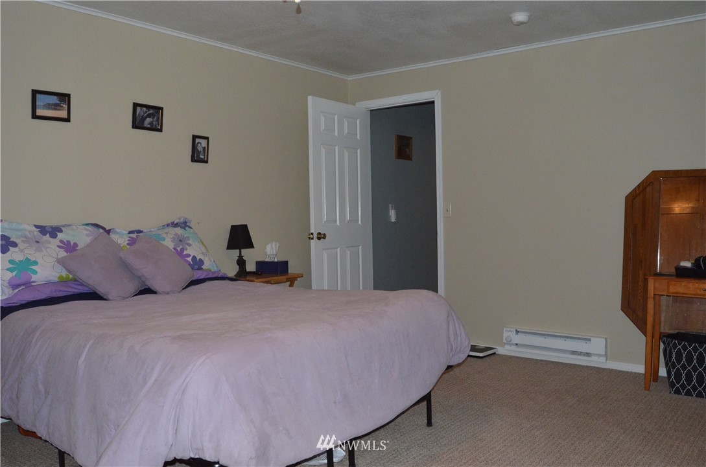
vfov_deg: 43.4
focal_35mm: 30
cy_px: 234
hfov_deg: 62.0
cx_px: 353
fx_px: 587
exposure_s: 1/80
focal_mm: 20
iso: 2500
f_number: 11
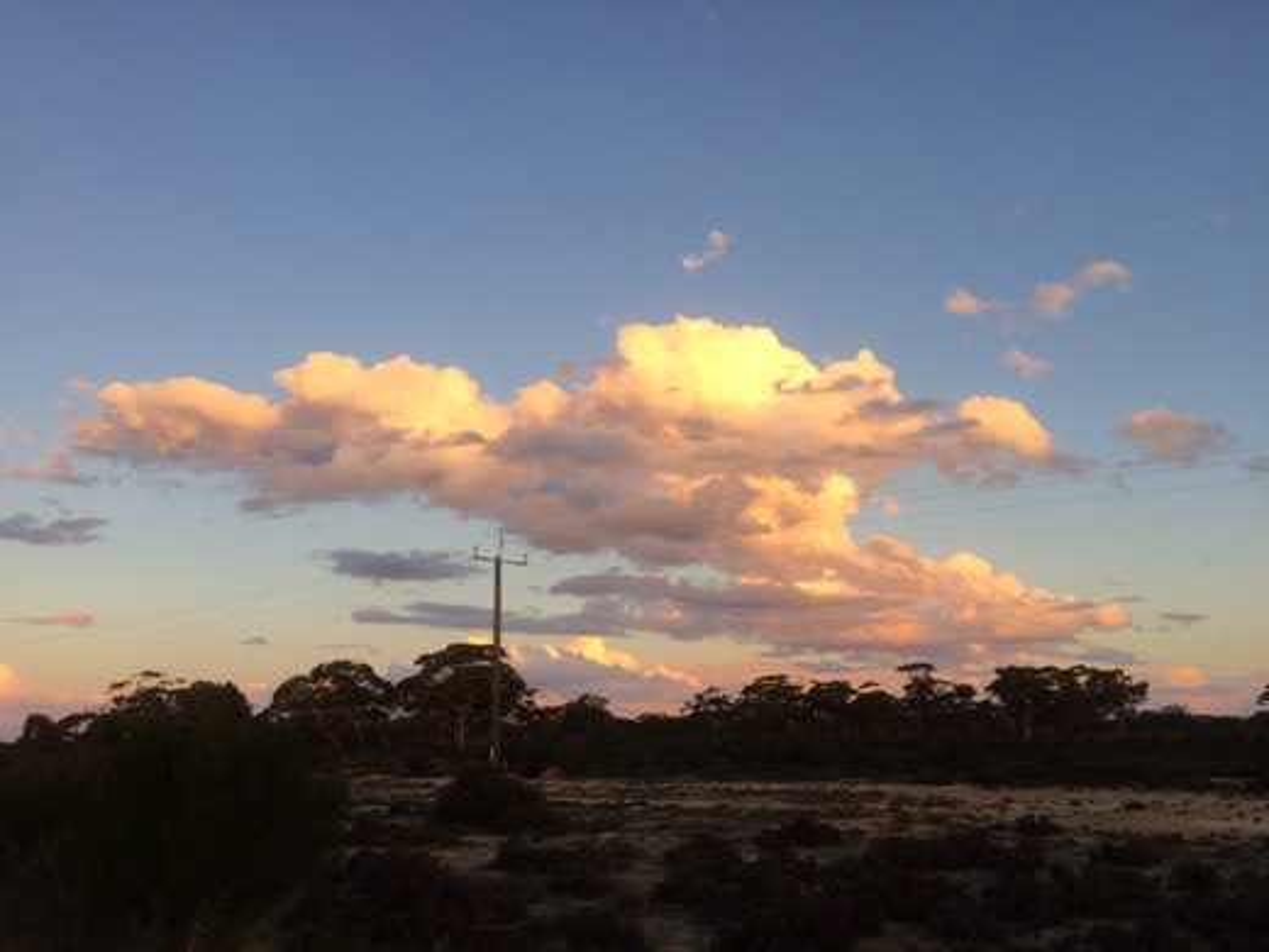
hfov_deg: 61.7
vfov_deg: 48.2
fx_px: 1063
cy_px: 476
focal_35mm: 29
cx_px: 634
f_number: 2.2
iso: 32
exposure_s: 1/281
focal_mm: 4.15
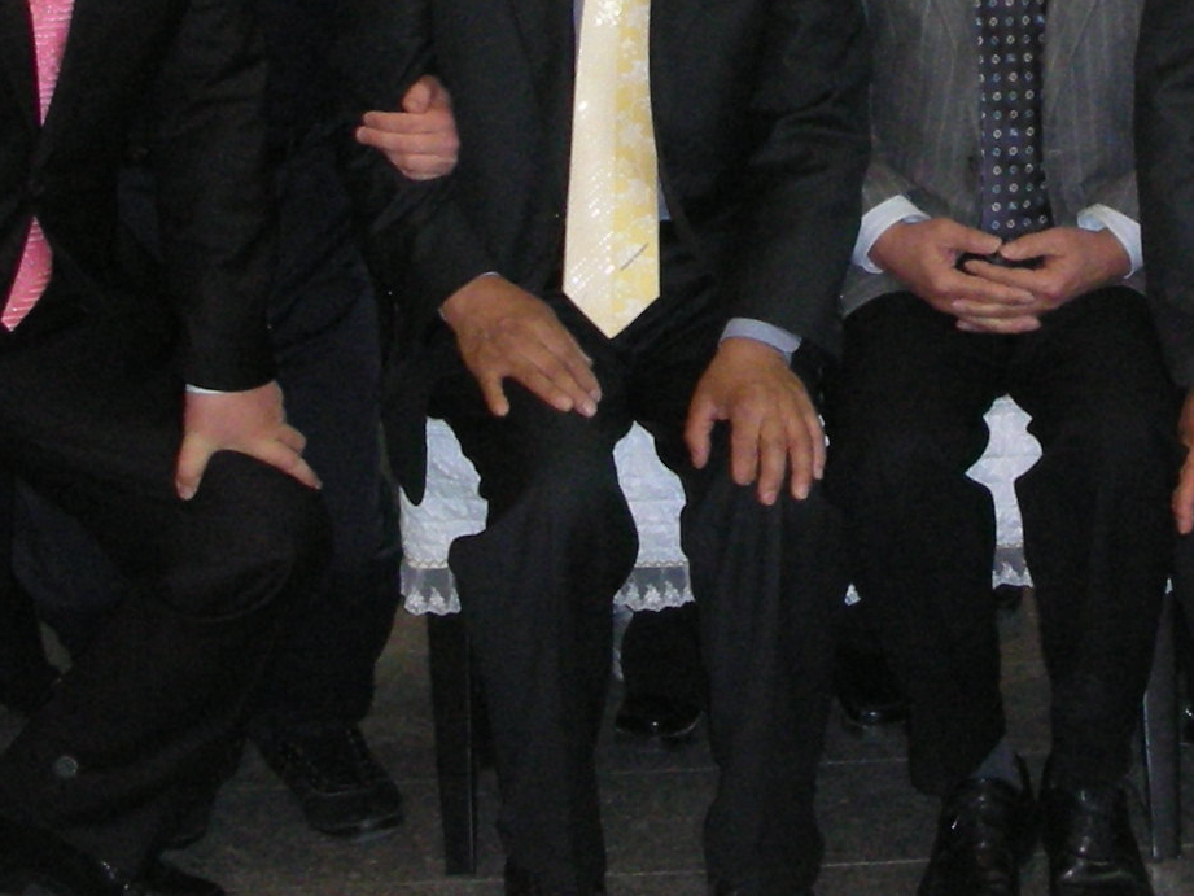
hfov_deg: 18.3
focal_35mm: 107
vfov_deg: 13.5
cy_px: -99
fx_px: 3691
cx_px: 764
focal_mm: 5.8
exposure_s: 1/60.1
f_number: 3
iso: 200
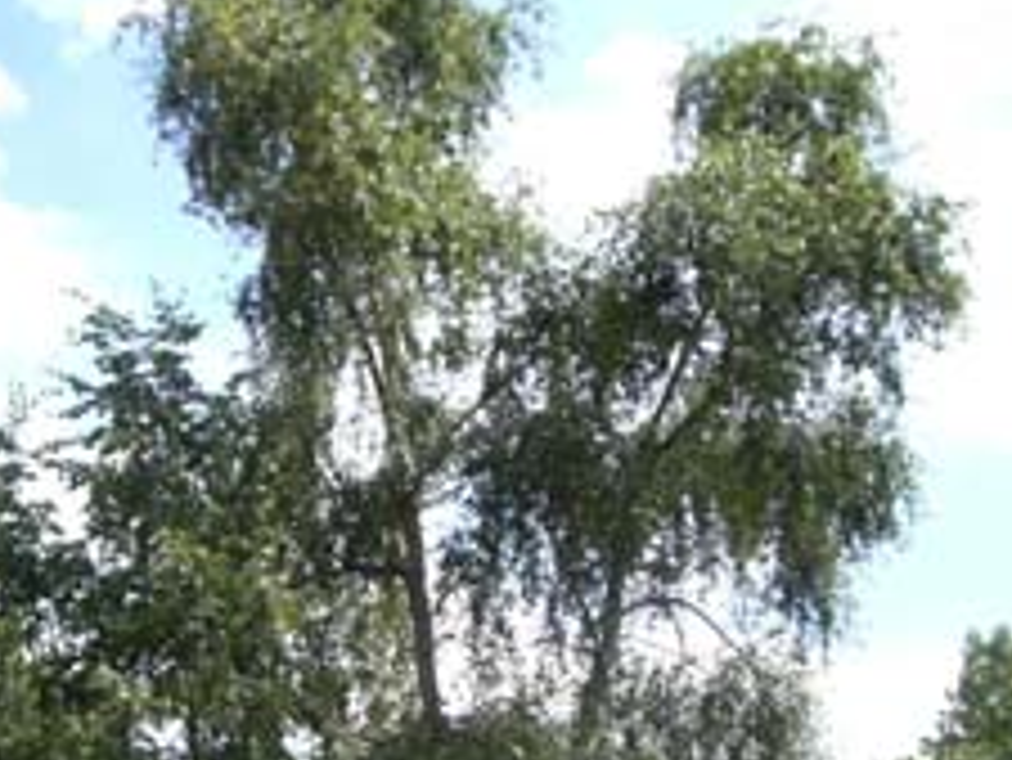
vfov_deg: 18.9
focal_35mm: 76
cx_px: 301
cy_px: 747
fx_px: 2223
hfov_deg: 25.4
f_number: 2.7
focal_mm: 6.2
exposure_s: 1/800
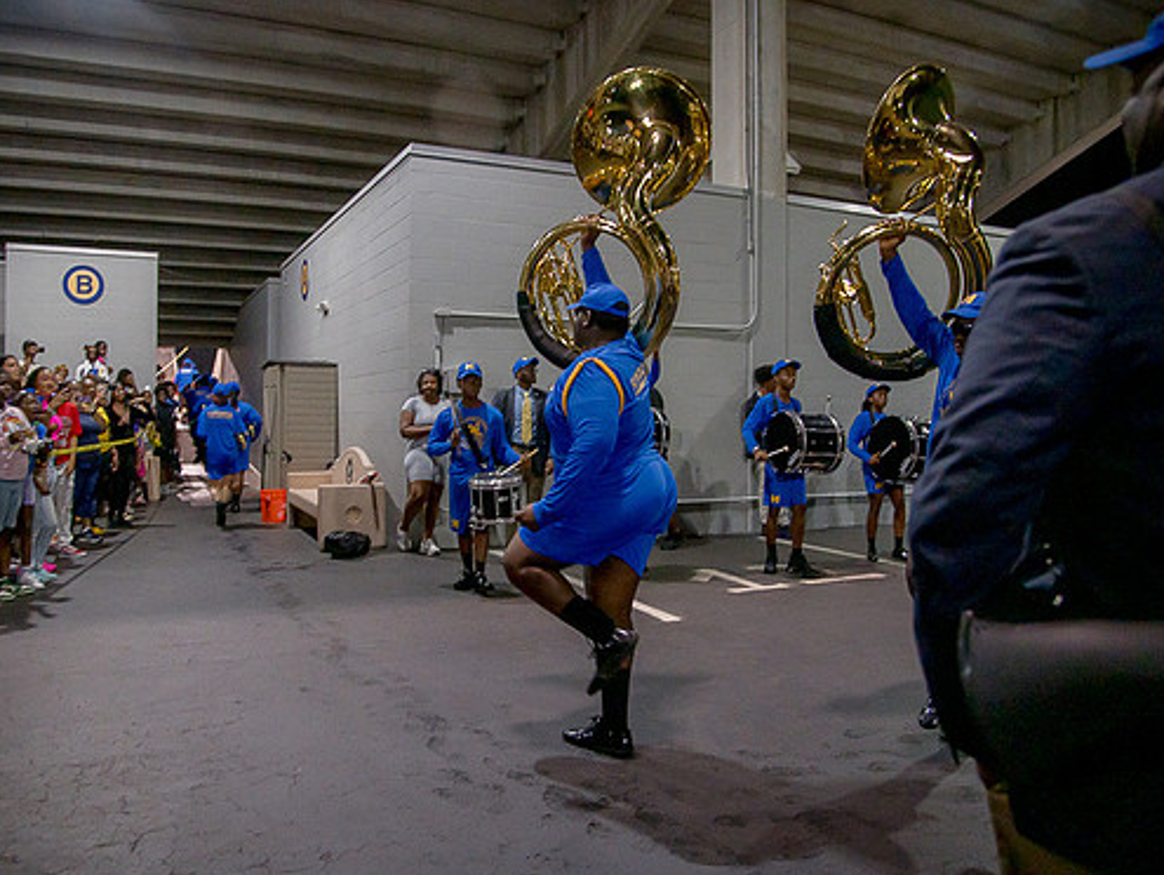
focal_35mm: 27
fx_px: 909
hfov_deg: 65.2
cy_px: 435
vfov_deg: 51.4
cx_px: 531
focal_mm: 24
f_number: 4
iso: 2000
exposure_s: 1/200
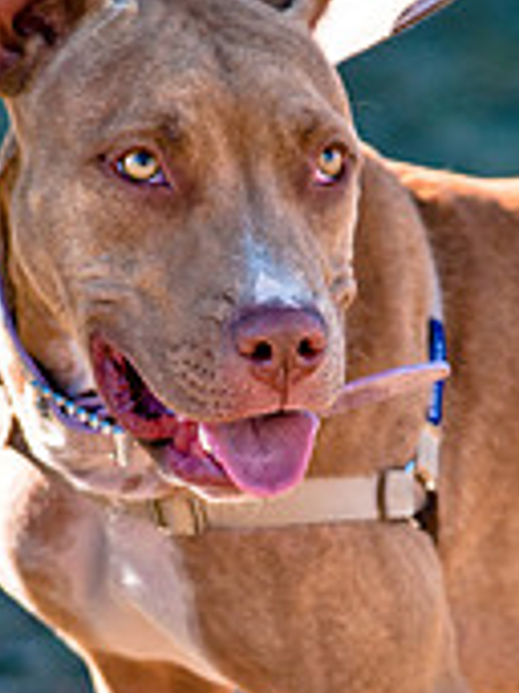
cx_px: 229
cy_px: 519
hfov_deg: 2.0
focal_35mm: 759
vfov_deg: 2.6
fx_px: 15192
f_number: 4
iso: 200
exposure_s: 1/800
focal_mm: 200
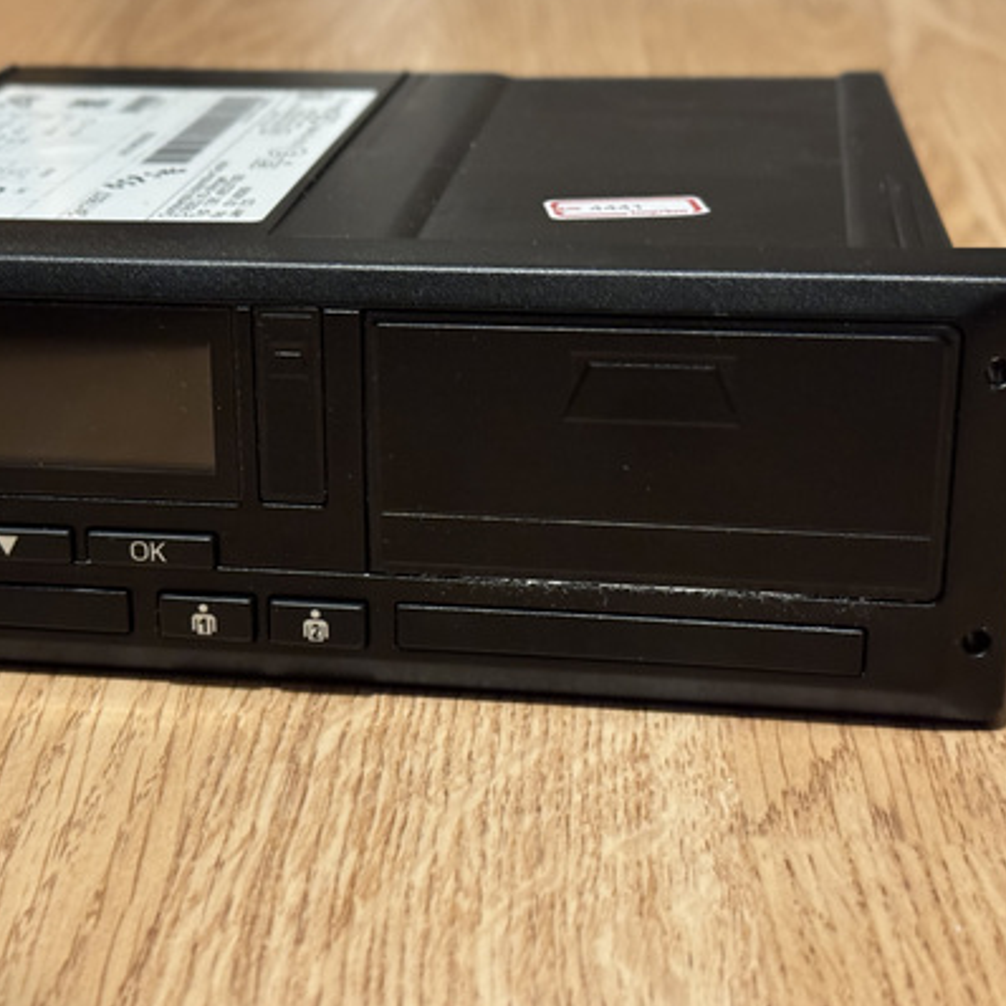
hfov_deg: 26.7
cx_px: 318
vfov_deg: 26.9
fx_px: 2104
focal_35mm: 64
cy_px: 452
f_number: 1.78
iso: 500
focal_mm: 6.76
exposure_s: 1/25
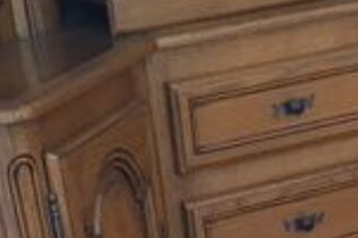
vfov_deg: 9.2
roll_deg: +6.1
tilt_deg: -33.8
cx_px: 276
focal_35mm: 128
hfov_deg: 15.9
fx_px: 1272
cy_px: 630
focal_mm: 4.15
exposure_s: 1/33
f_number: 2.2
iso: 100
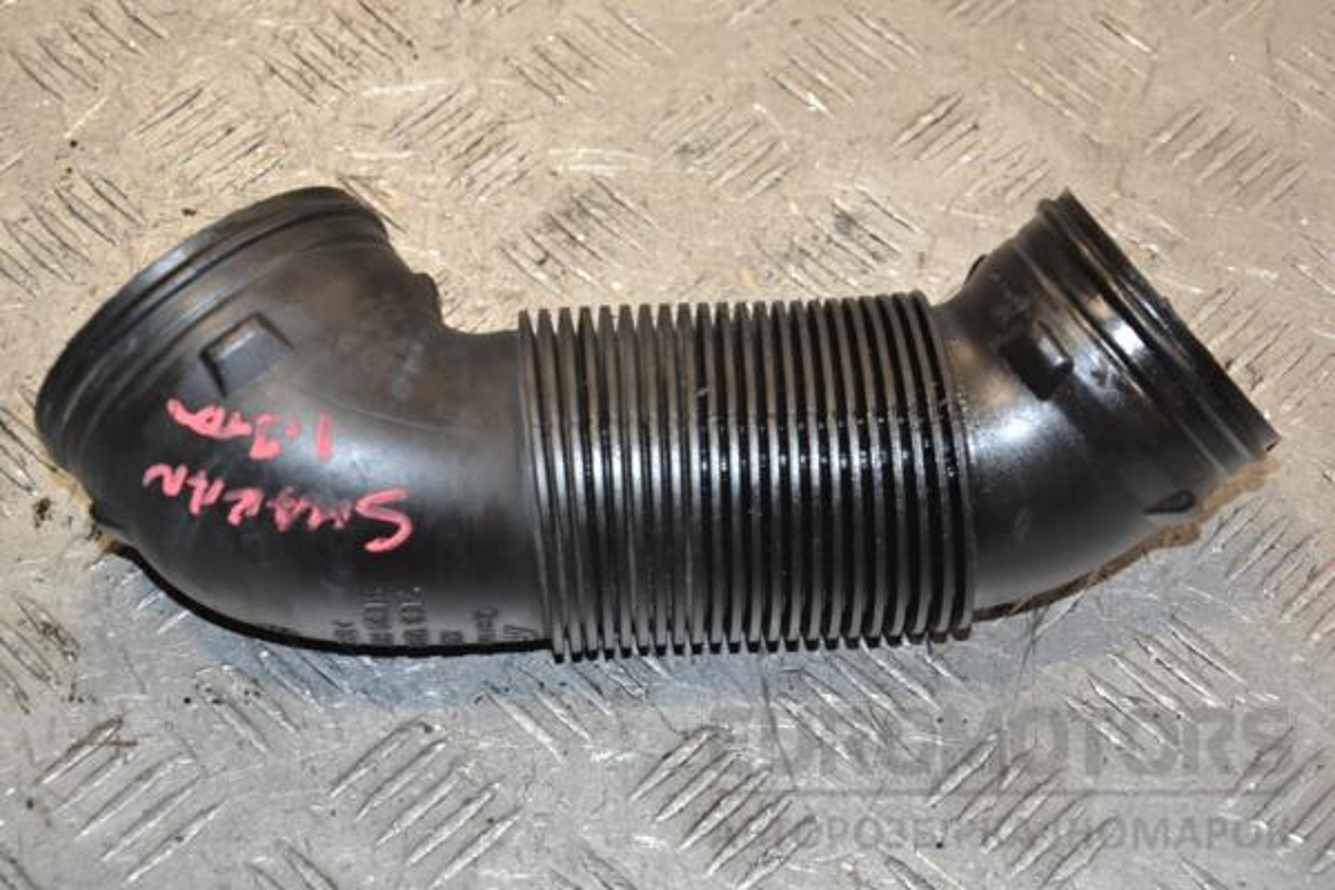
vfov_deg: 23.8
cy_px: 445
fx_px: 2114
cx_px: 668
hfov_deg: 35.1
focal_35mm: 57
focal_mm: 38
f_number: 6.3
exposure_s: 1/200
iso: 800
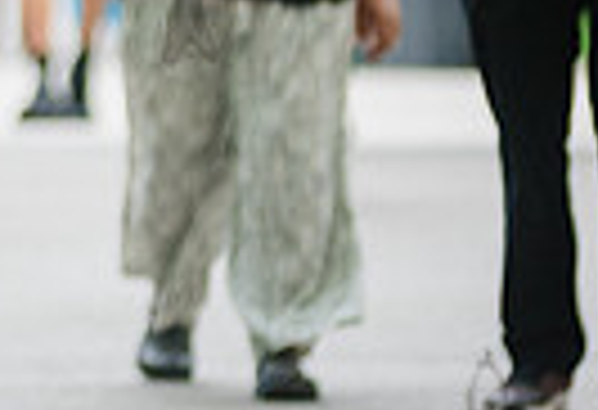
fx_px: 15322
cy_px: -206
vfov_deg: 1.5
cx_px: -472
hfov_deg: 2.2
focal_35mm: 915
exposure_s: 1/320
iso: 1000
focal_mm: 200
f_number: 3.5
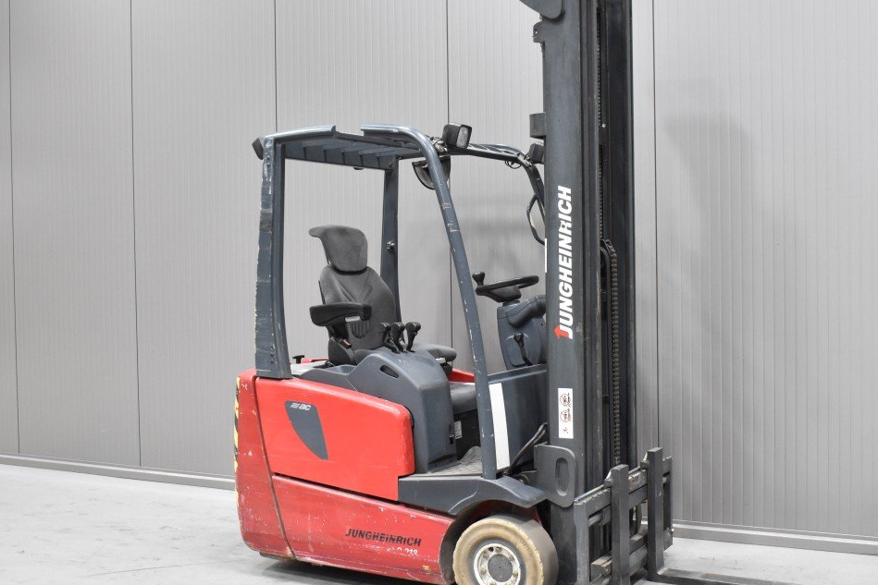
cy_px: 300
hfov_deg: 44.7
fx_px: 1064
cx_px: 500
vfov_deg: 30.8
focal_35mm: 44
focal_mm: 23
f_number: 5
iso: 1600
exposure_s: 1/25
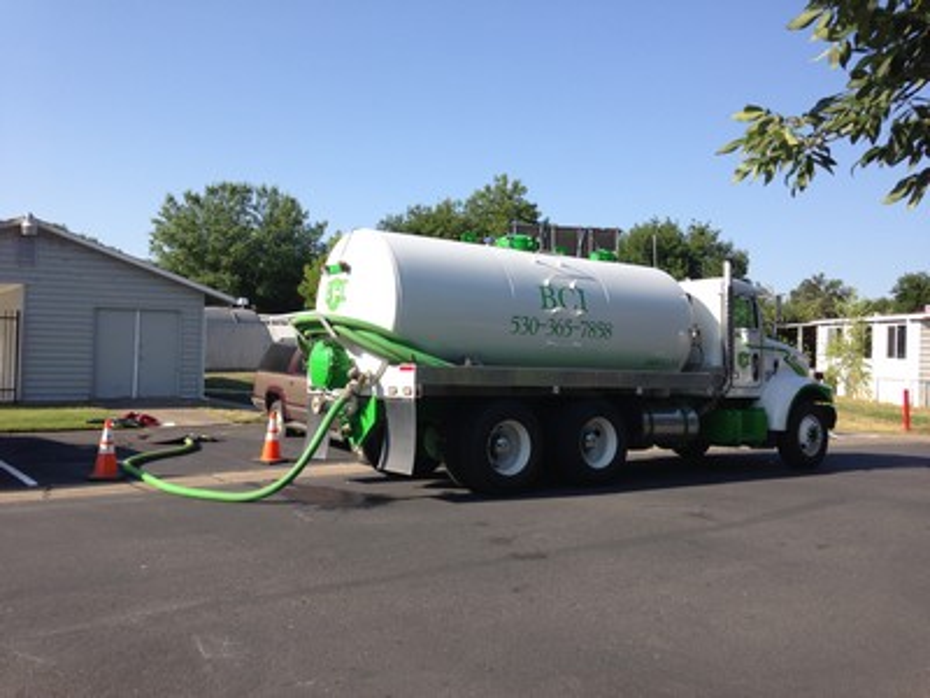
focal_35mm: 33
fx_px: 887
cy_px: 349
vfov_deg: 42.9
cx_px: 465
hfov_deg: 55.4
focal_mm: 4.12
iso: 50
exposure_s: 1/919
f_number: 2.4
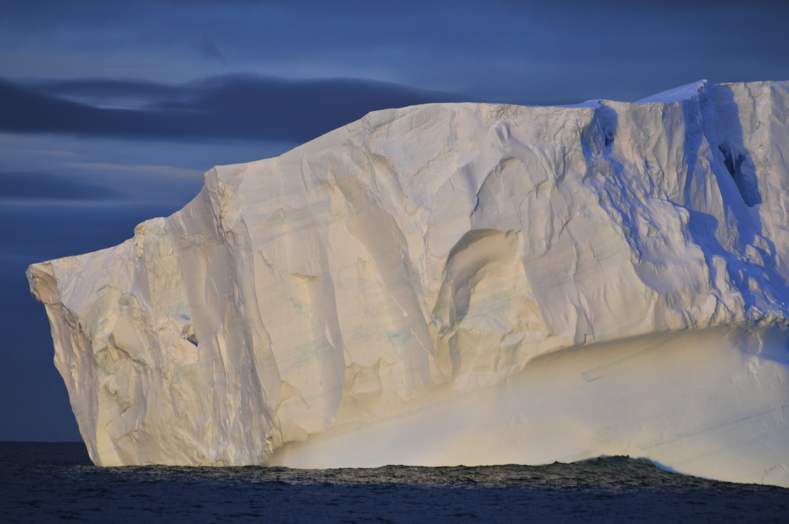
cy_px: 262
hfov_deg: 4.6
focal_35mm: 450
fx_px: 9850
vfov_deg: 3.0
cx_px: 394
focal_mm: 300
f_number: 5.6
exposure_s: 1/250
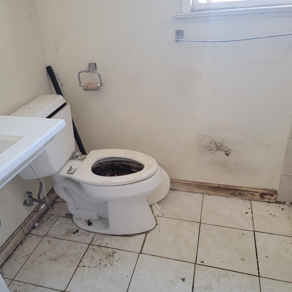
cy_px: 148
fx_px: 277
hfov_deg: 55.5
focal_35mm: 29
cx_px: 129
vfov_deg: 55.6
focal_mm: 6.7
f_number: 1.8
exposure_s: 1/40
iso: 160
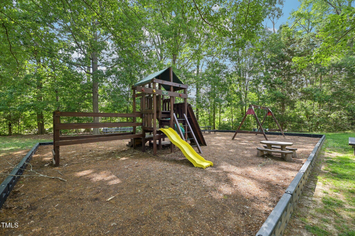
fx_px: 138
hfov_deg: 104.3
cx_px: 178
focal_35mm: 14
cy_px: 118
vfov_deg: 81.1
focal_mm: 14
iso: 200
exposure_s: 1/60
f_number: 9
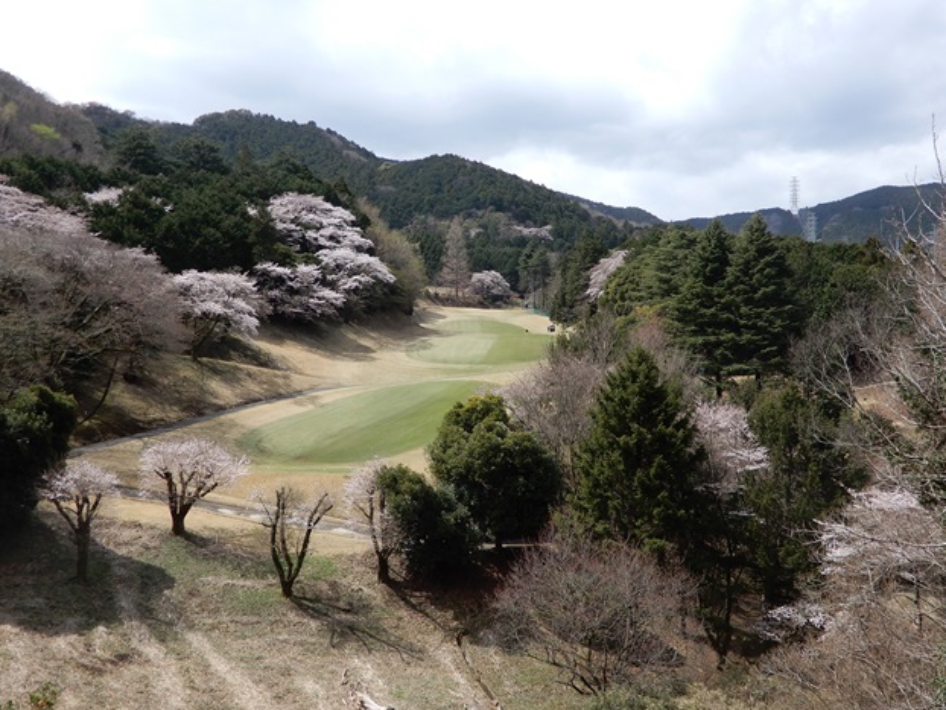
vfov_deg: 39.7
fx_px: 984
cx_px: 461
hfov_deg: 51.3
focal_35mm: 36
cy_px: 357
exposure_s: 1/800
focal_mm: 6.2
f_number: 4
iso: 80
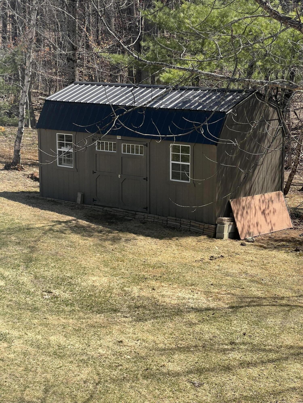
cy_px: 202
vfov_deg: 25.3
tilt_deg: -9.0
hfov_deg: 19.1
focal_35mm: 77
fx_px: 899
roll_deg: +0.6
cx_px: 152
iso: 32
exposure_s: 1/488
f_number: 2.8
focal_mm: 9
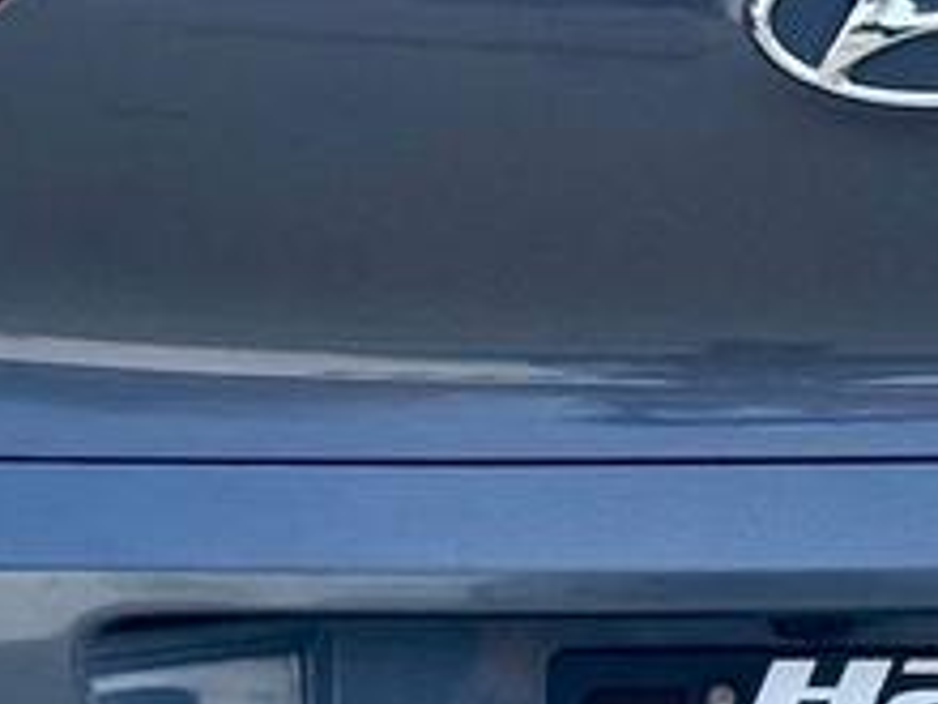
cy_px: 401
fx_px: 7560
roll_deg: +0.4
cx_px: 802
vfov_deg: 5.3
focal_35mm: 279
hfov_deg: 7.1
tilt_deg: -7.0
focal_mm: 6.76
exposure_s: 1/1869
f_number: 1.78
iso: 64
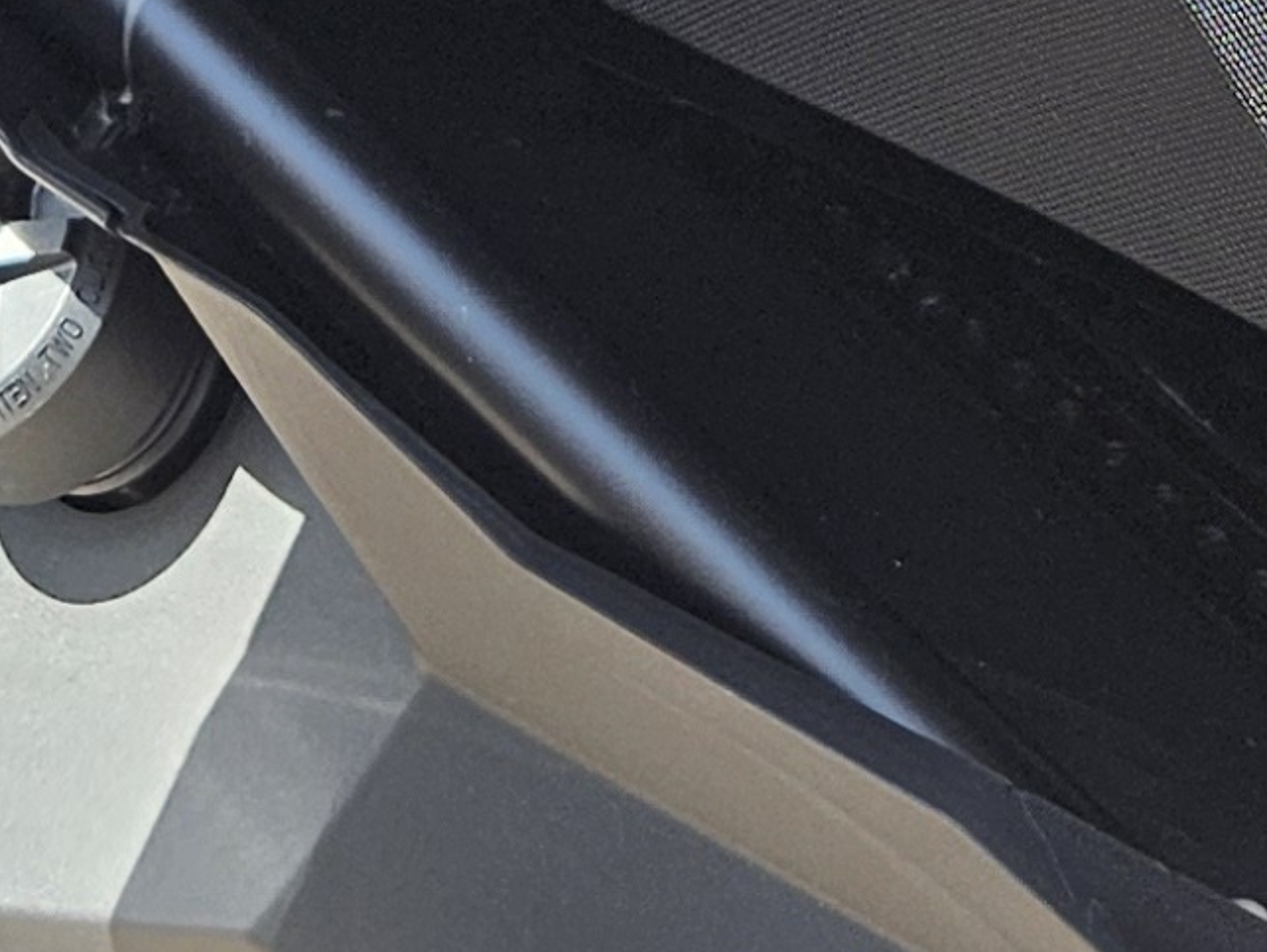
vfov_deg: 8.9
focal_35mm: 143
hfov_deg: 13.8
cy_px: -1701
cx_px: 437
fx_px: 5237
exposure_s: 1/312
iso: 25
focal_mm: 5.4
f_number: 1.8
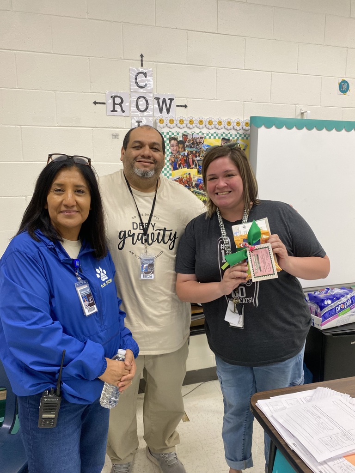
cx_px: 178
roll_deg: -0.4
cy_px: 236
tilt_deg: -10.1
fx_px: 356
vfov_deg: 67.3
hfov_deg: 53.1
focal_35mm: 26
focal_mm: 4.25
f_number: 1.8
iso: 125
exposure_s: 1/60
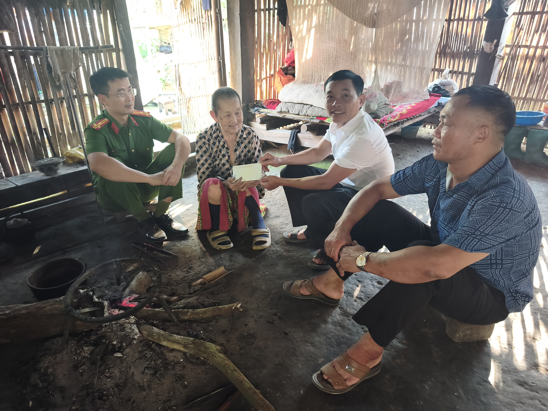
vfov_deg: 58.9
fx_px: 364
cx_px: 274
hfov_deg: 73.9
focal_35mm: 23
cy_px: 206
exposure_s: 1/33.3
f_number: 1.7
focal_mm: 6.06
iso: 1000
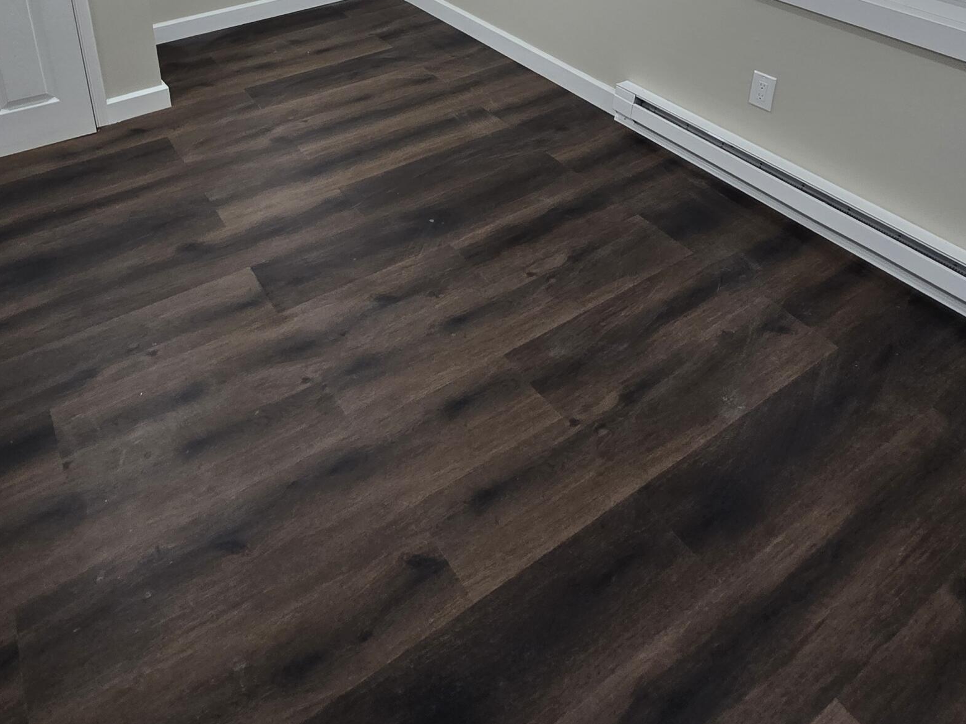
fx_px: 698
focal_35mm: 25
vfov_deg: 47.8
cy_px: 43
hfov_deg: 68.6
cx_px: 382
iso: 125
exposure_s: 1/60
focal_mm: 2.2
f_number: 2.2
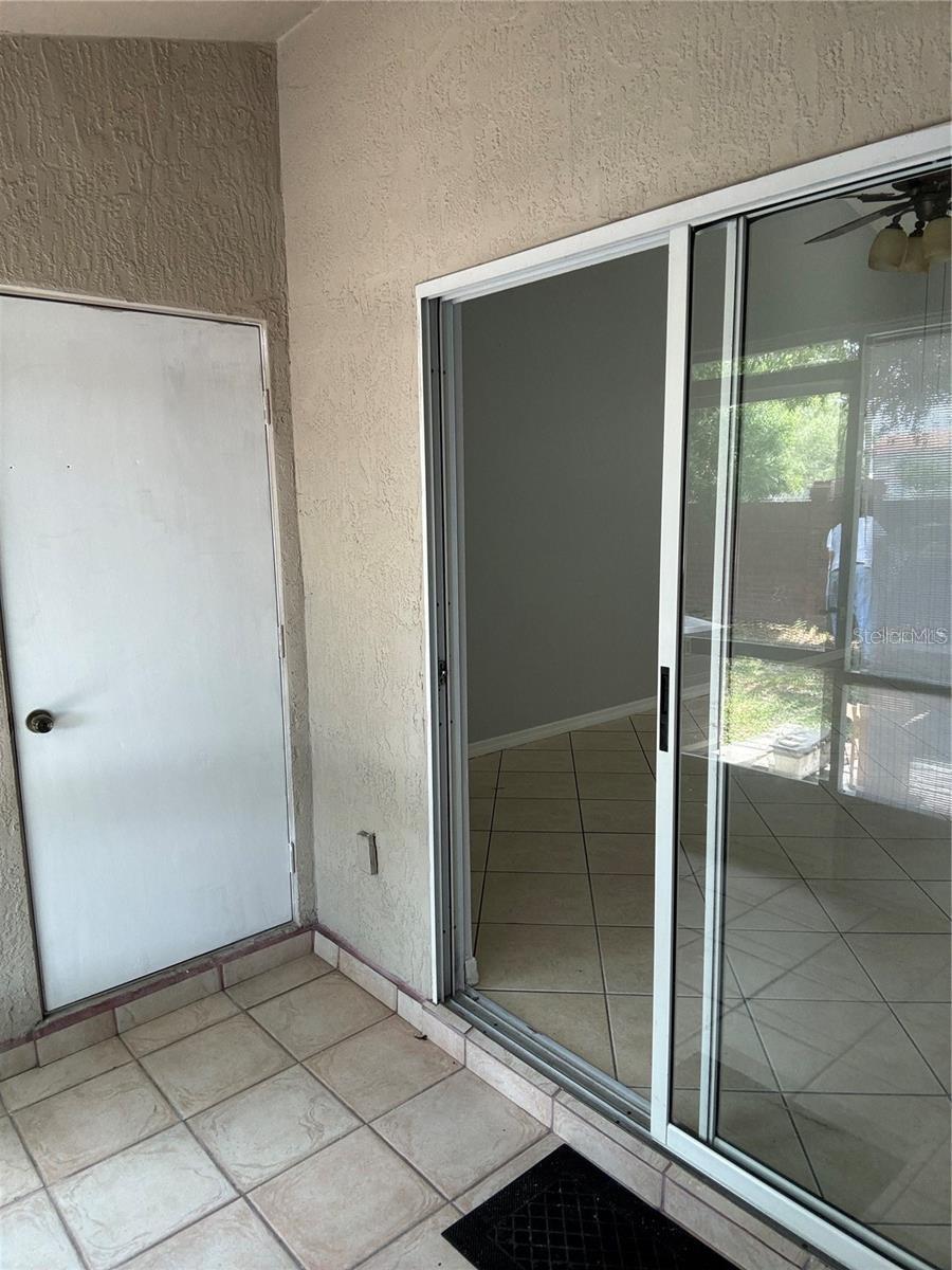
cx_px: 476
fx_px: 843
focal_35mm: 23
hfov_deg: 58.9
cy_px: 635
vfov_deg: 73.9
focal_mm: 2.69
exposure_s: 1/61
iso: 80
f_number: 1.9
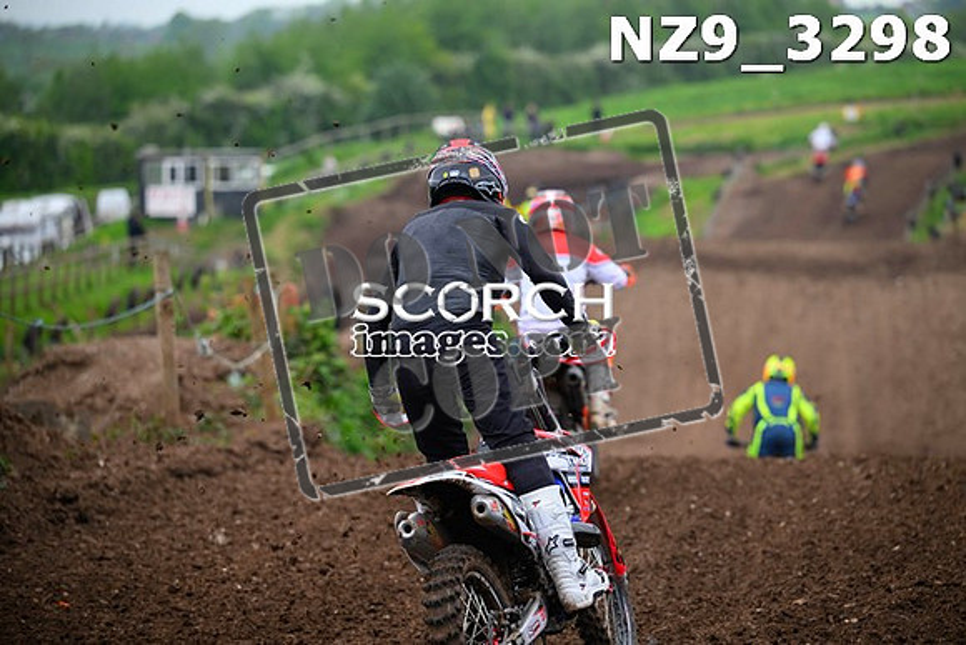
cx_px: 483
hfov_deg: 17.1
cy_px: 322
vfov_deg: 11.4
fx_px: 3221
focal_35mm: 120
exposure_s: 1/1250
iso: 160
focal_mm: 120
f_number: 3.2
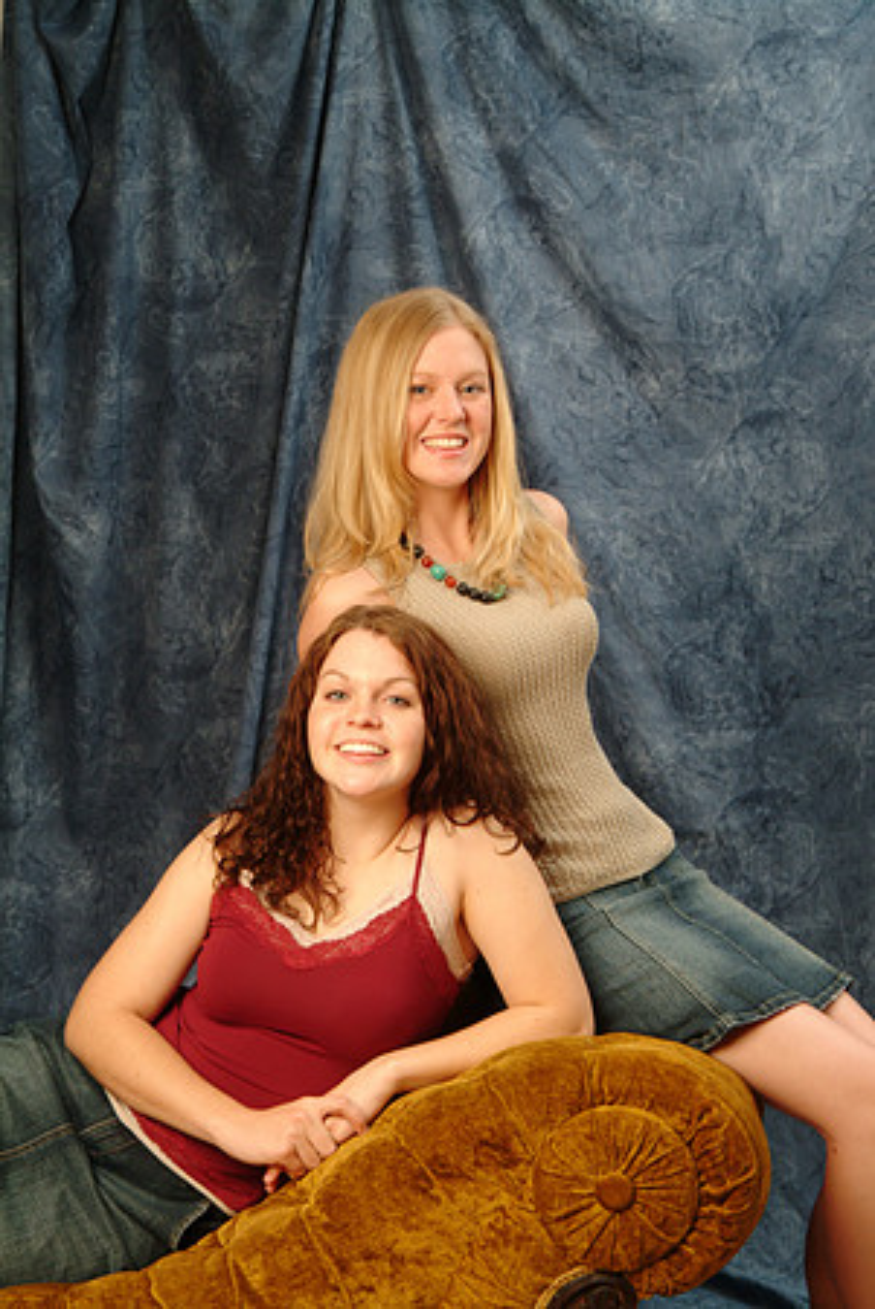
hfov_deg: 16.9
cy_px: 654
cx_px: 438
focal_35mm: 81
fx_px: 2946
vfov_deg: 25.0
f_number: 13
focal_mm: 54
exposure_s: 1/125
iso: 400
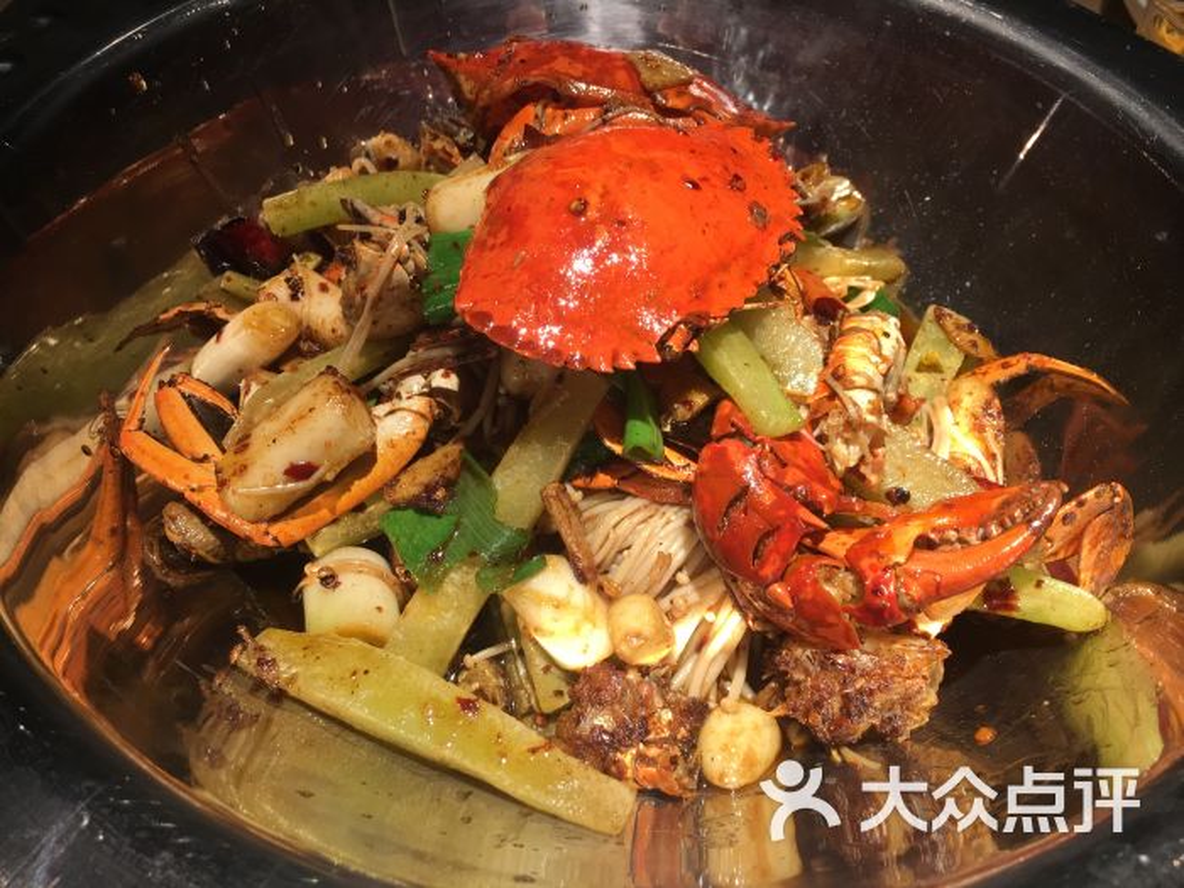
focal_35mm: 29
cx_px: 592
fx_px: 992
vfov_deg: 48.2
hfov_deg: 61.7
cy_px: 444
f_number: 2.2
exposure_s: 1/100
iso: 40
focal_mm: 4.15
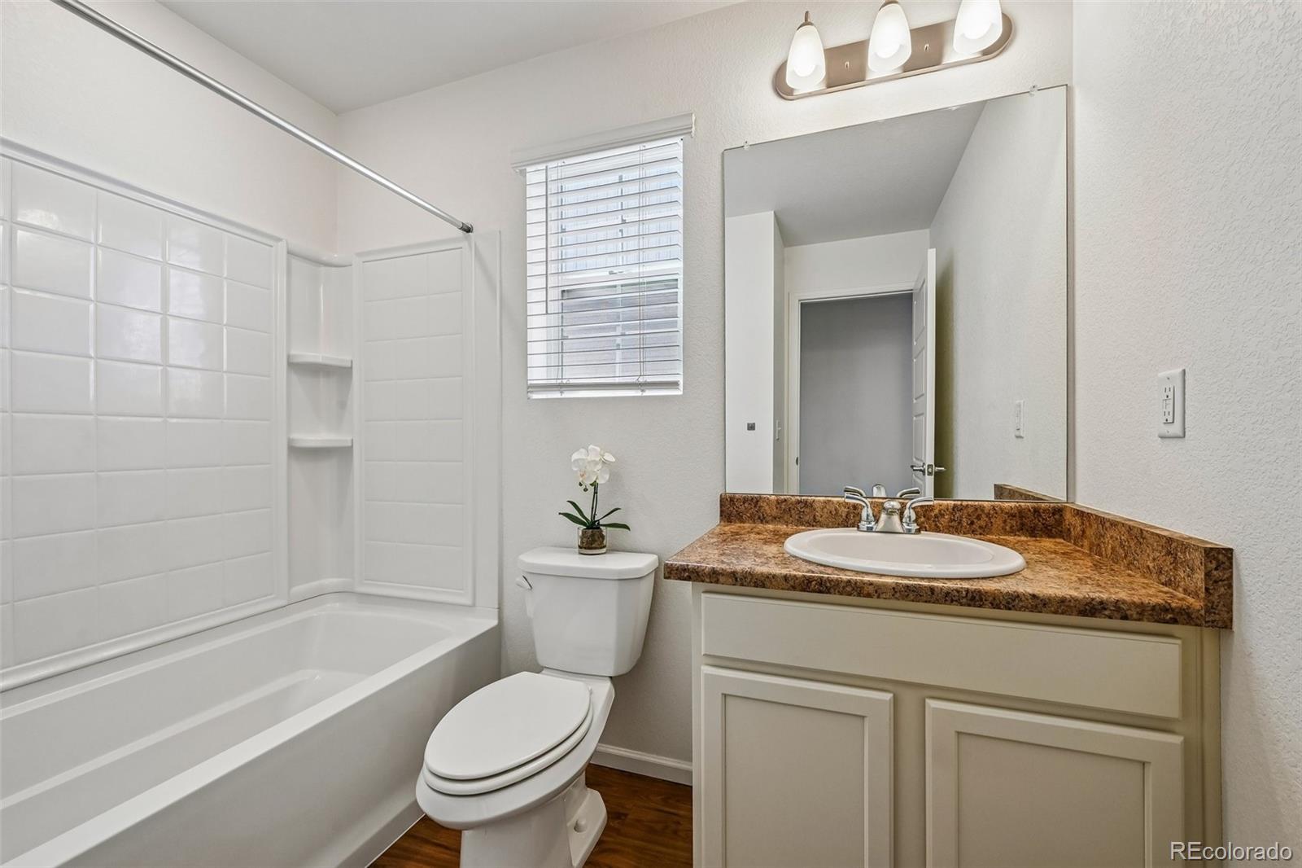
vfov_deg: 81.2
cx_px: 651
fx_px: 506
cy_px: 434
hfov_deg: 104.3
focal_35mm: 14
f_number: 10
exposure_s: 1/50
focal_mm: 14
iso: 400
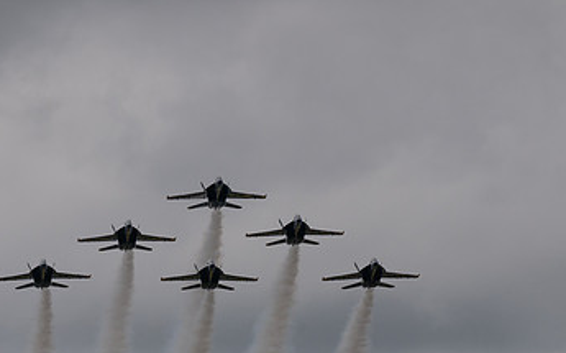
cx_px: 190
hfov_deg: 5.6
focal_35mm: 377
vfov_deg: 3.5
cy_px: 230
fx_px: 5811
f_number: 8
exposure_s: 1/6400
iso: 640
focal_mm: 220
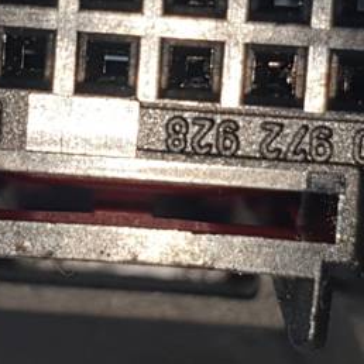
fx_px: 678
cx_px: 117
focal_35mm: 57
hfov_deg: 29.8
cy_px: 98
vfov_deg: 29.6
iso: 50
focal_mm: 4.3
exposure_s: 1/305
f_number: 2.4
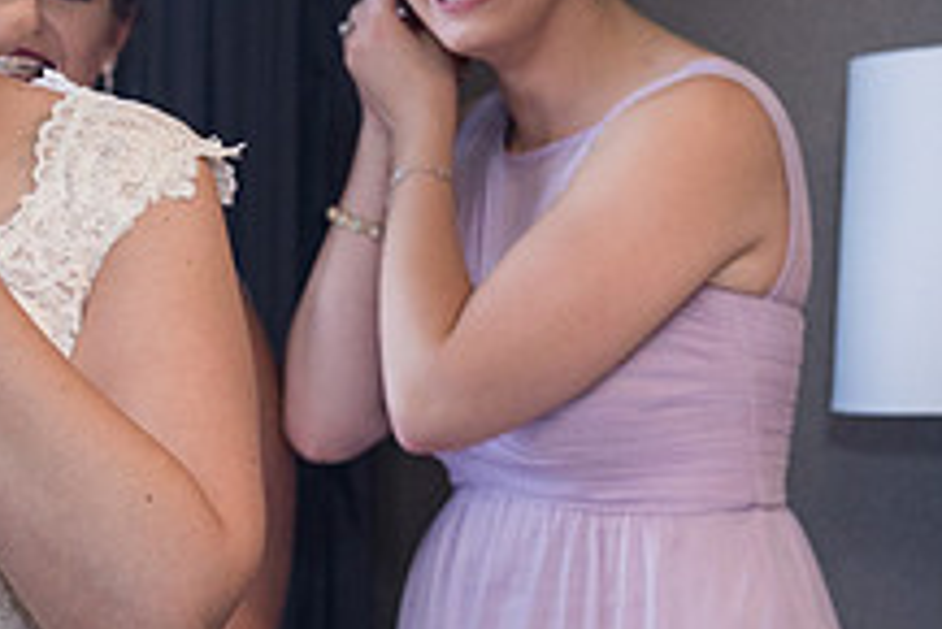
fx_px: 4189
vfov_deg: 8.6
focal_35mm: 160
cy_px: 336
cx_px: -82
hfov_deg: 12.6
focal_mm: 56
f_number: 5.6
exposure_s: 1/200
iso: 800
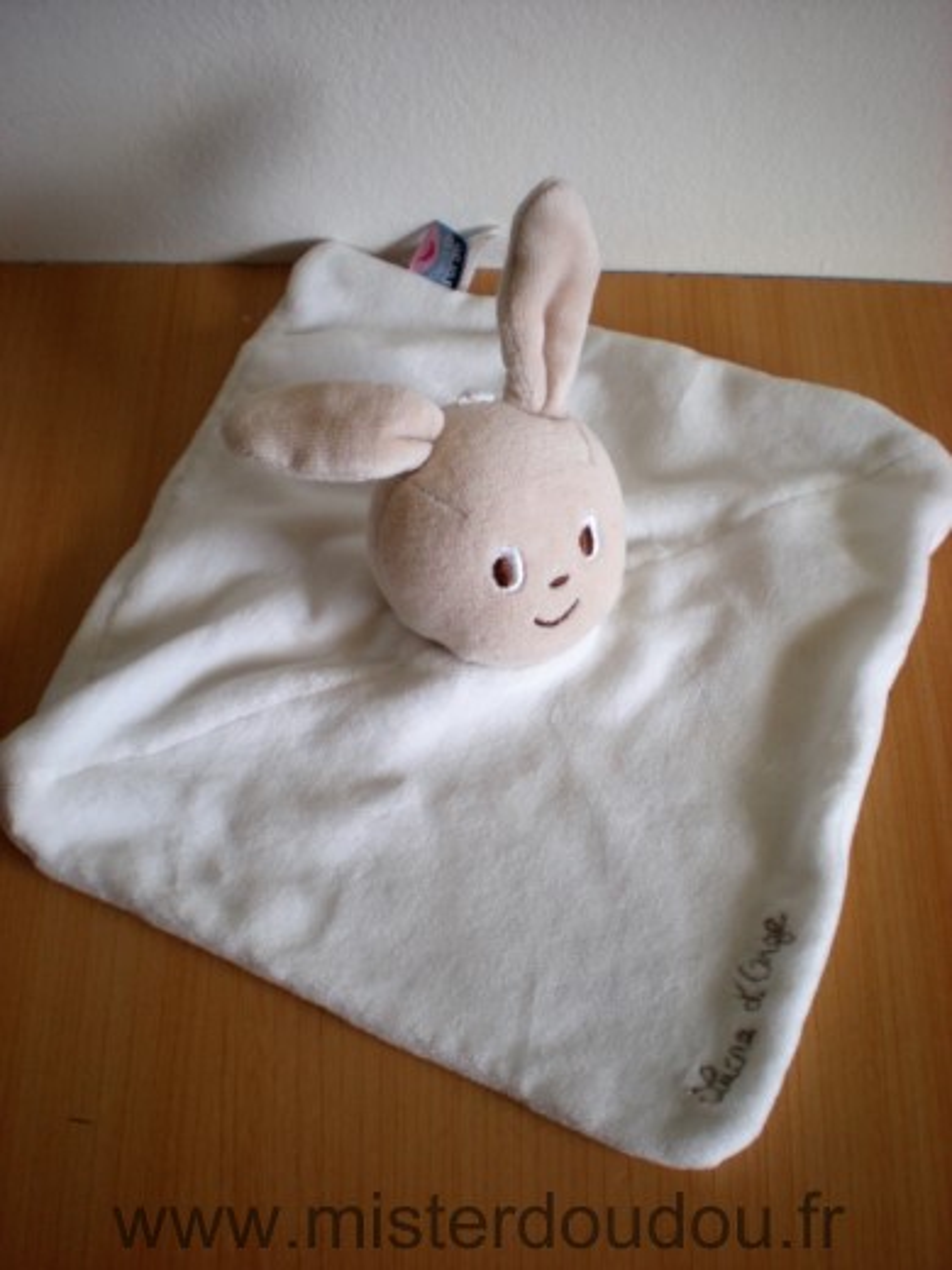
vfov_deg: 49.0
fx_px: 1393
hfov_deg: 37.7
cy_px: 635
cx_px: 476
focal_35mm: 38
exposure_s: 1/60.8
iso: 105
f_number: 3.1
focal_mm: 6.3
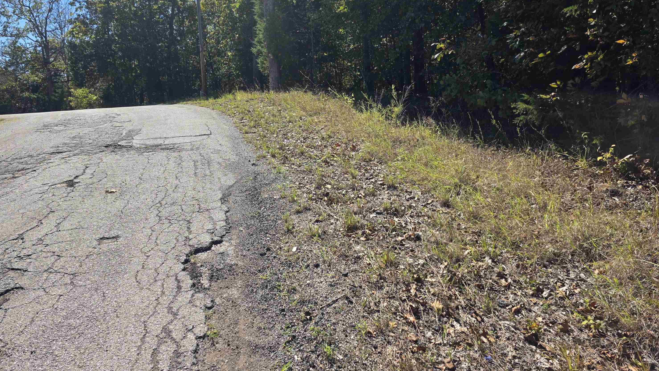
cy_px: 141
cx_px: 328
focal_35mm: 26
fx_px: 454
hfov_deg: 71.9
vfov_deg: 44.0
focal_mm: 6.3
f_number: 1.7
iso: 80
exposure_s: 1/3001
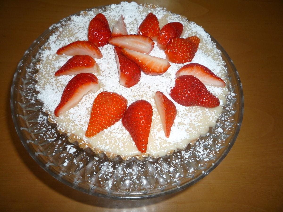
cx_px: 142
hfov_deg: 60.0
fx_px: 245
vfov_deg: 46.8
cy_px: 106
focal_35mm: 30
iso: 100
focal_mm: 5.2
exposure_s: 1/30
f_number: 4
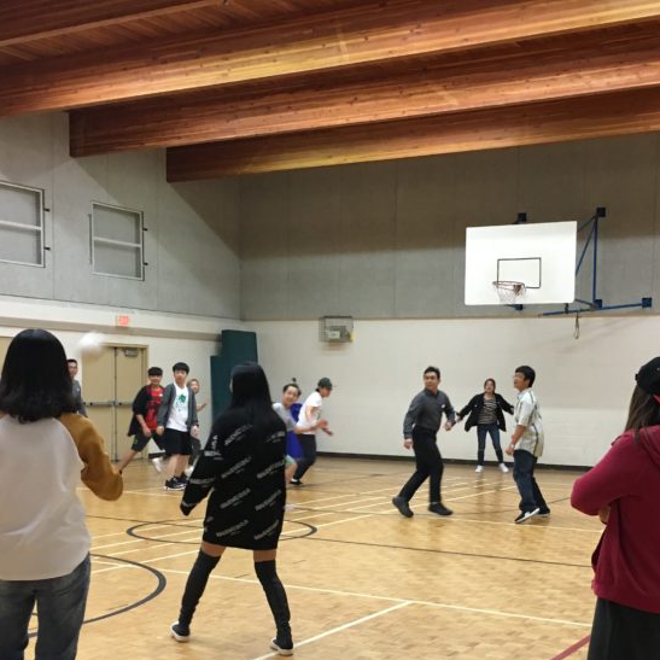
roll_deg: -0.1
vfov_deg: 35.0
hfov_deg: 35.3
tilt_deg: -6.4
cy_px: 444
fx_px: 1035
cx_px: 389
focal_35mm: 48
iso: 80
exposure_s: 1/15
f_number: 2.2
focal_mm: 4.15
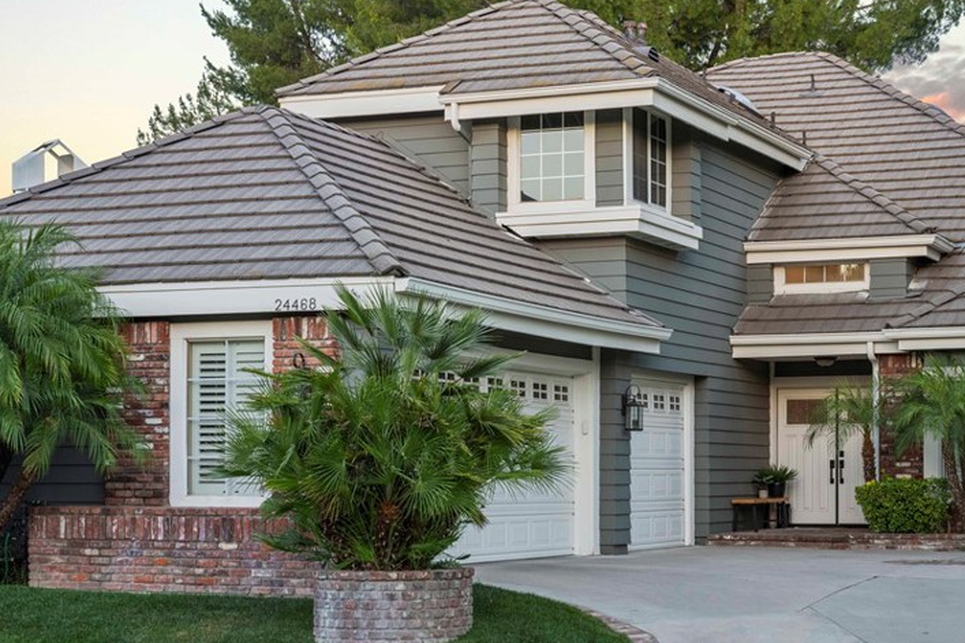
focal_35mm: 71
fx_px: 1903
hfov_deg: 28.3
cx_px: 625
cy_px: 208
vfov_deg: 19.1
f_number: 7.1
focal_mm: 49
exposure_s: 1/60
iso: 640
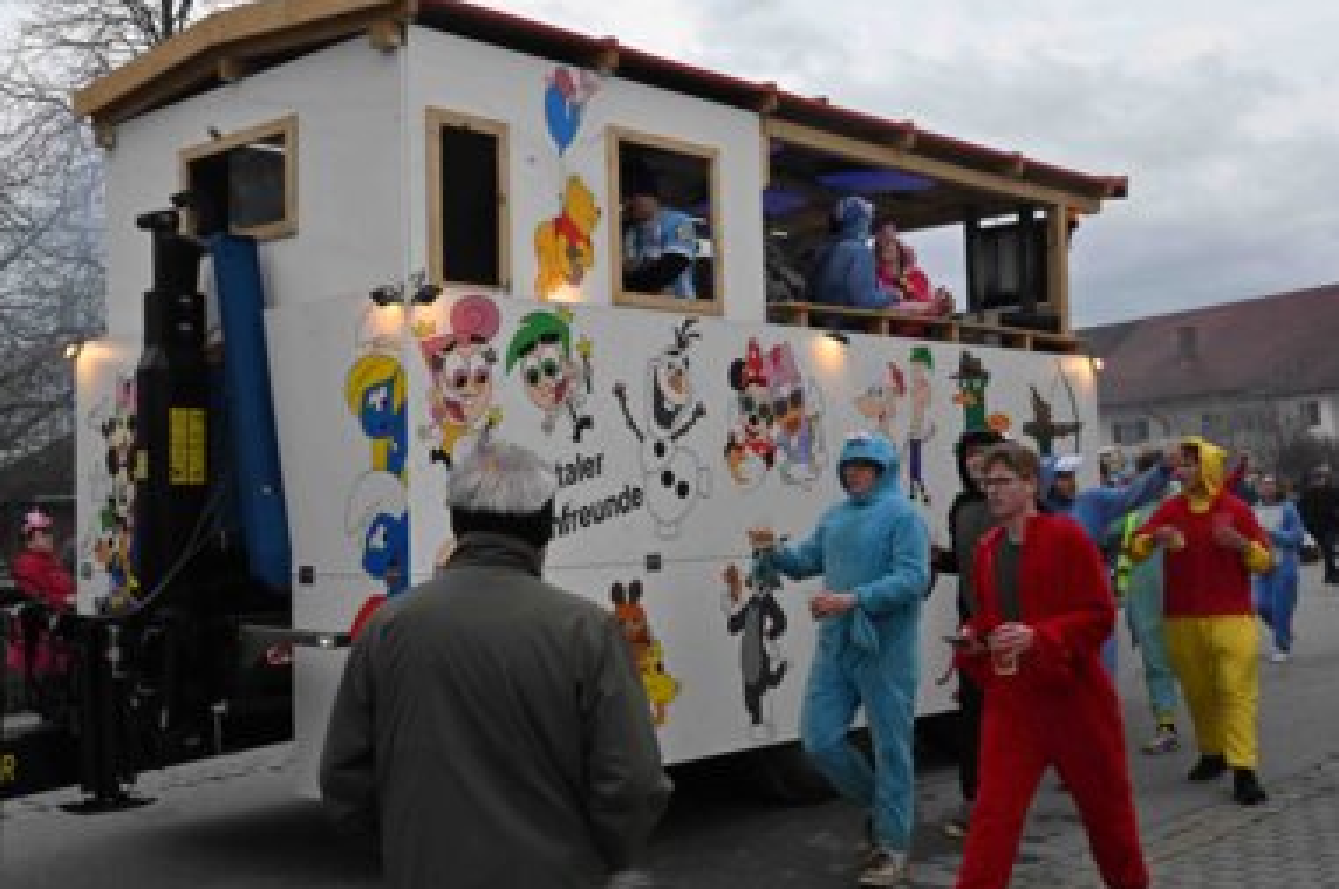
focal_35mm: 42
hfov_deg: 46.4
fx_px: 1560
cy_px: 432
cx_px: 647
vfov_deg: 31.8
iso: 2500
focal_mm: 40
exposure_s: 1/800
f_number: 14
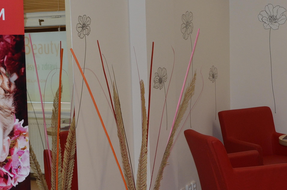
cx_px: 170
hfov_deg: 23.1
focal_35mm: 88
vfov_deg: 15.5
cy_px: 112
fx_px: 700
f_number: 6.3
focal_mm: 28
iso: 250
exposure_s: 1/125
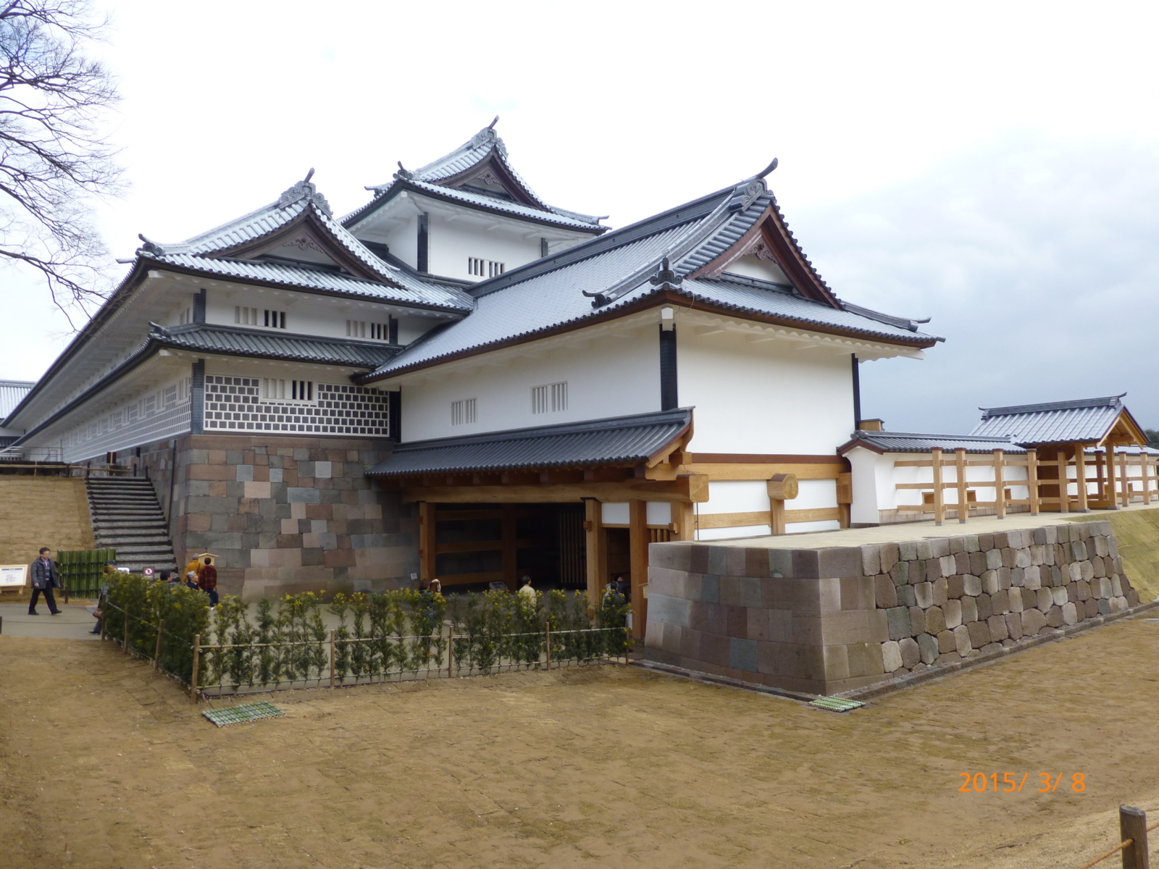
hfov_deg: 71.6
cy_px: 434
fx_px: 804
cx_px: 580
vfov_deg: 56.8
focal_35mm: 24
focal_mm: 4.3
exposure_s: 1/400
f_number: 4
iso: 100
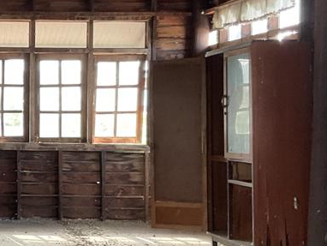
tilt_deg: -1.3
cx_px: -58
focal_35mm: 87
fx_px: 822
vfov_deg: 17.0
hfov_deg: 21.1
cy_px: 123
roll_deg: +0.5
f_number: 1.8
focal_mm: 3
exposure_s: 1/60
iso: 160
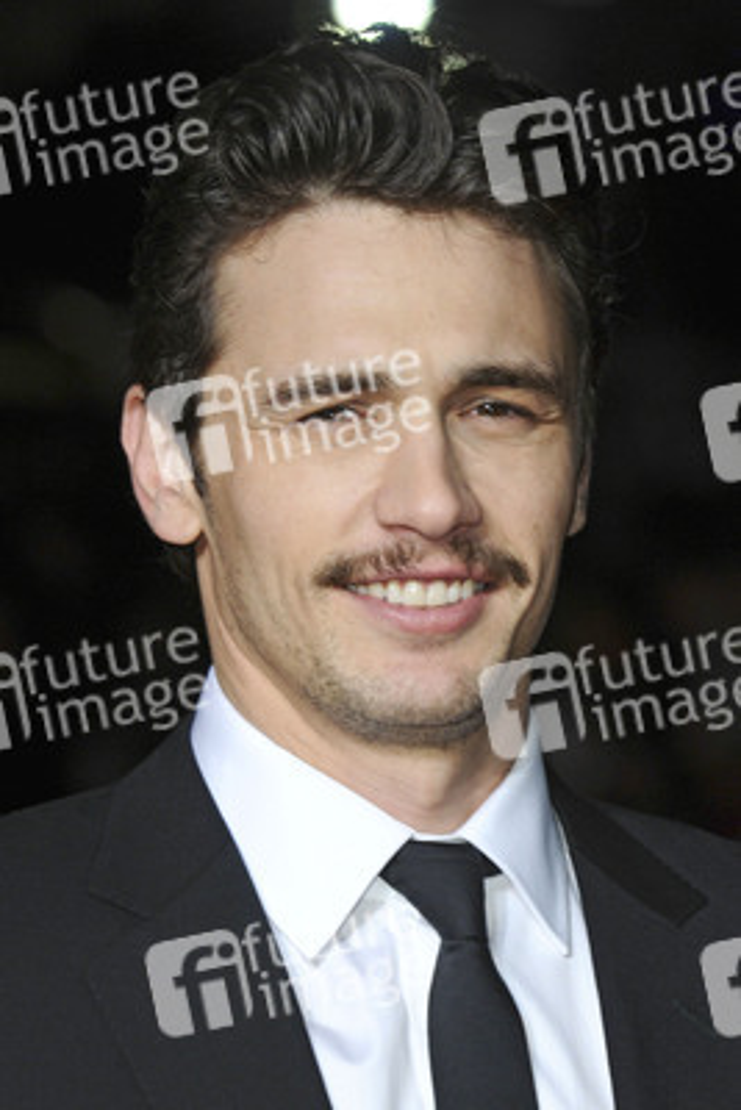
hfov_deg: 7.6
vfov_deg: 11.4
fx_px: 5552
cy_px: 555
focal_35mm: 180
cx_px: 370
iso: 400
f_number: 5
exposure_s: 1/160
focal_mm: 120
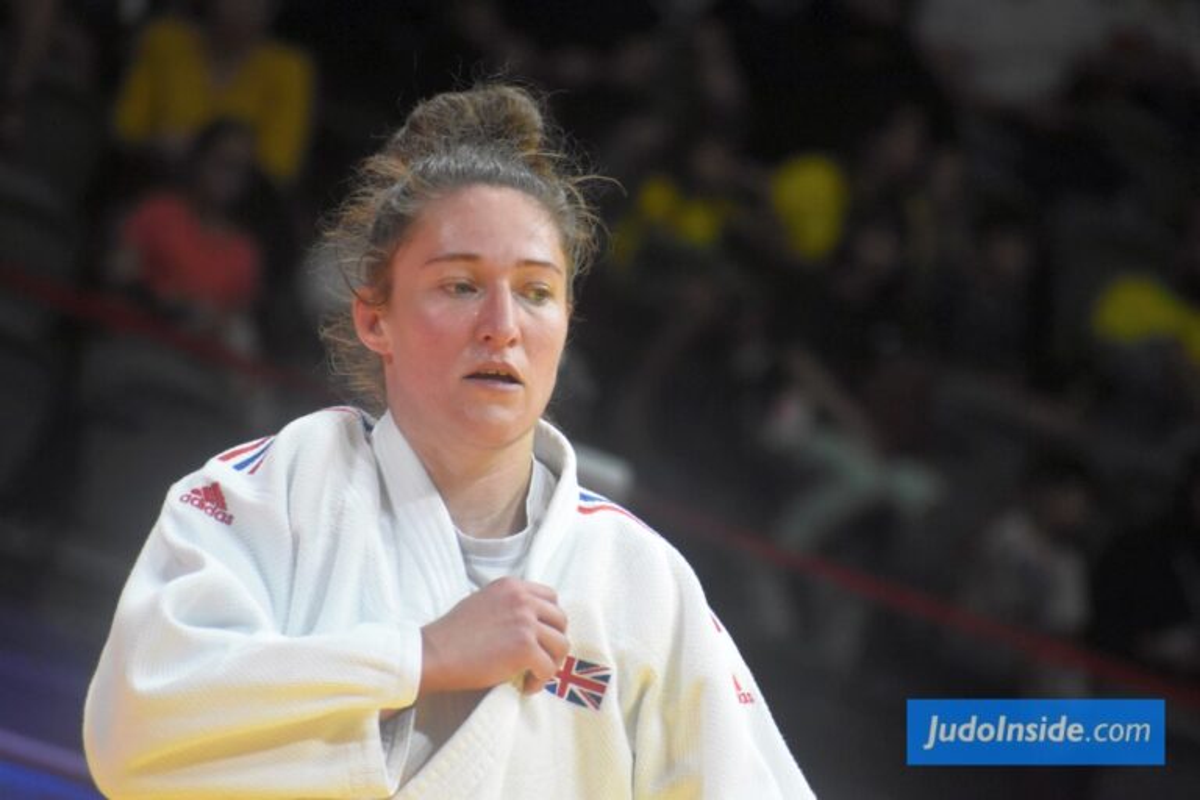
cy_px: 400
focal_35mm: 450
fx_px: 14999
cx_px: 600
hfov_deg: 4.6
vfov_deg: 3.1
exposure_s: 1/800
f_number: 6.3
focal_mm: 300
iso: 3200
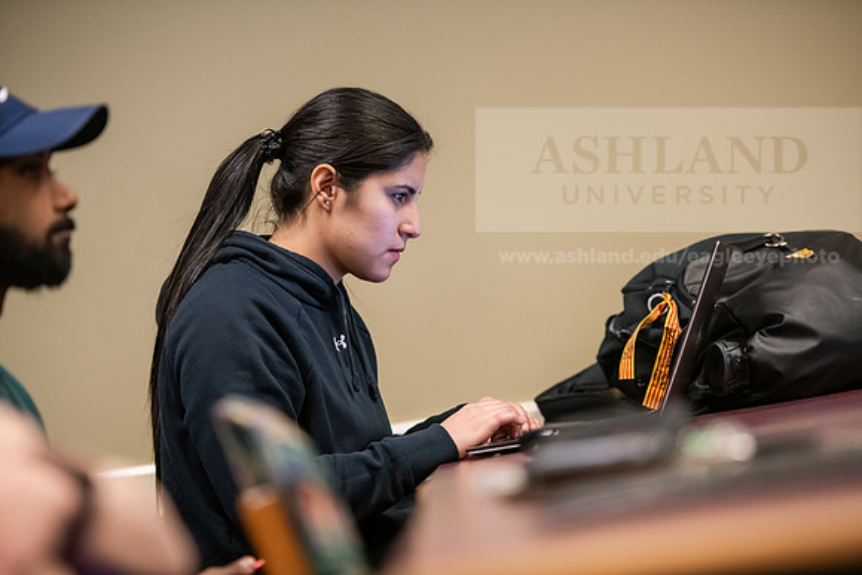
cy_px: 288
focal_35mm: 130
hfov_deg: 15.8
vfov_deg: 10.6
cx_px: 431
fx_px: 3113
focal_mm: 130
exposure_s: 1/200
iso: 2500
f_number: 2.8
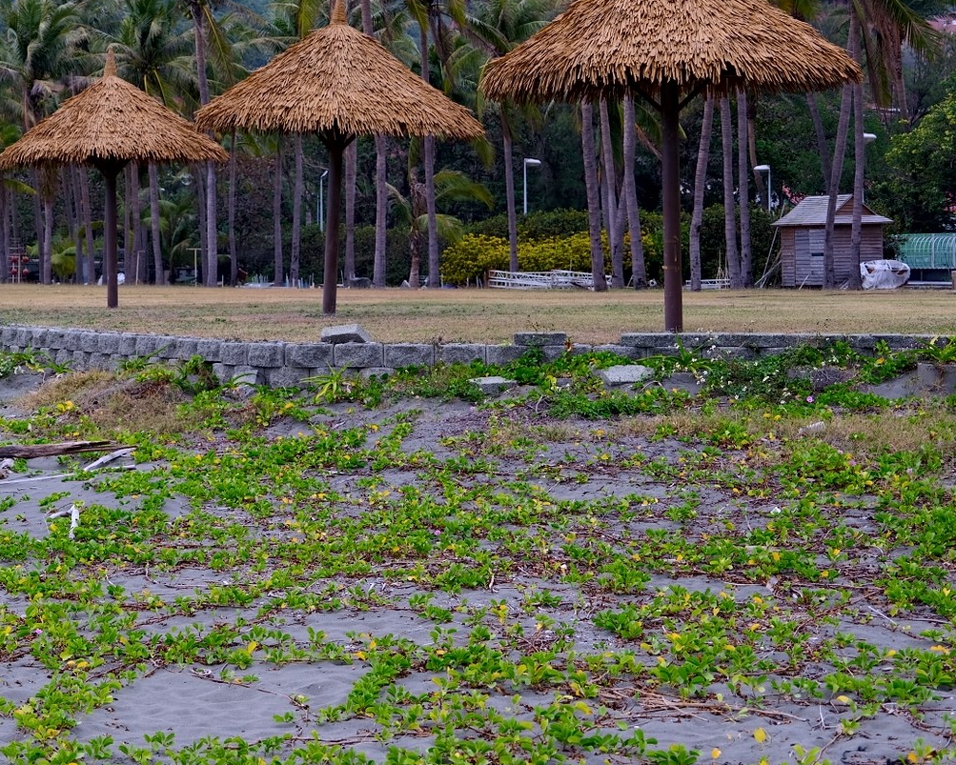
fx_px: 2038
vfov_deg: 21.2
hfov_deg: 26.0
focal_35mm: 72
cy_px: 259
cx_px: 225
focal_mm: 47.4
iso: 160
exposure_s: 1/38
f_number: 5.6
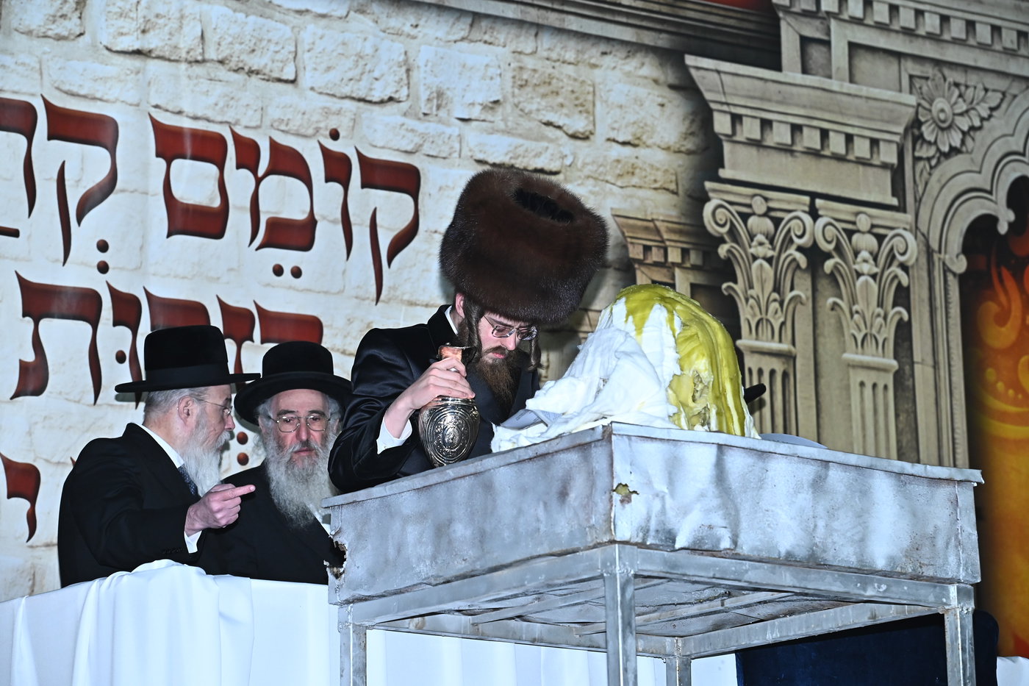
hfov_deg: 16.8
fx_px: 3487
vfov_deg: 11.2
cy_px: 343
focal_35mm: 122
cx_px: 514
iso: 2000
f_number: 7.1
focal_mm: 122
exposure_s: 1/200
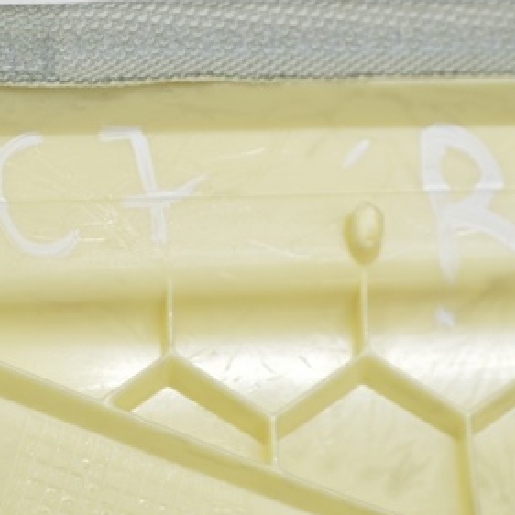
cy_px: 159
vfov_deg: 12.0
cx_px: 218
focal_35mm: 145
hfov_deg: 12.0
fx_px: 2441
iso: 400
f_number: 5.6
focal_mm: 50
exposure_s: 1/20
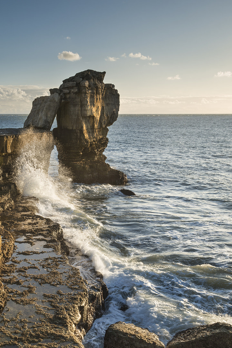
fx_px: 444
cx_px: 74
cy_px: 241
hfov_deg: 29.0
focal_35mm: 46
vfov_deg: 42.0
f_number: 16
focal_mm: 31
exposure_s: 1/50
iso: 100
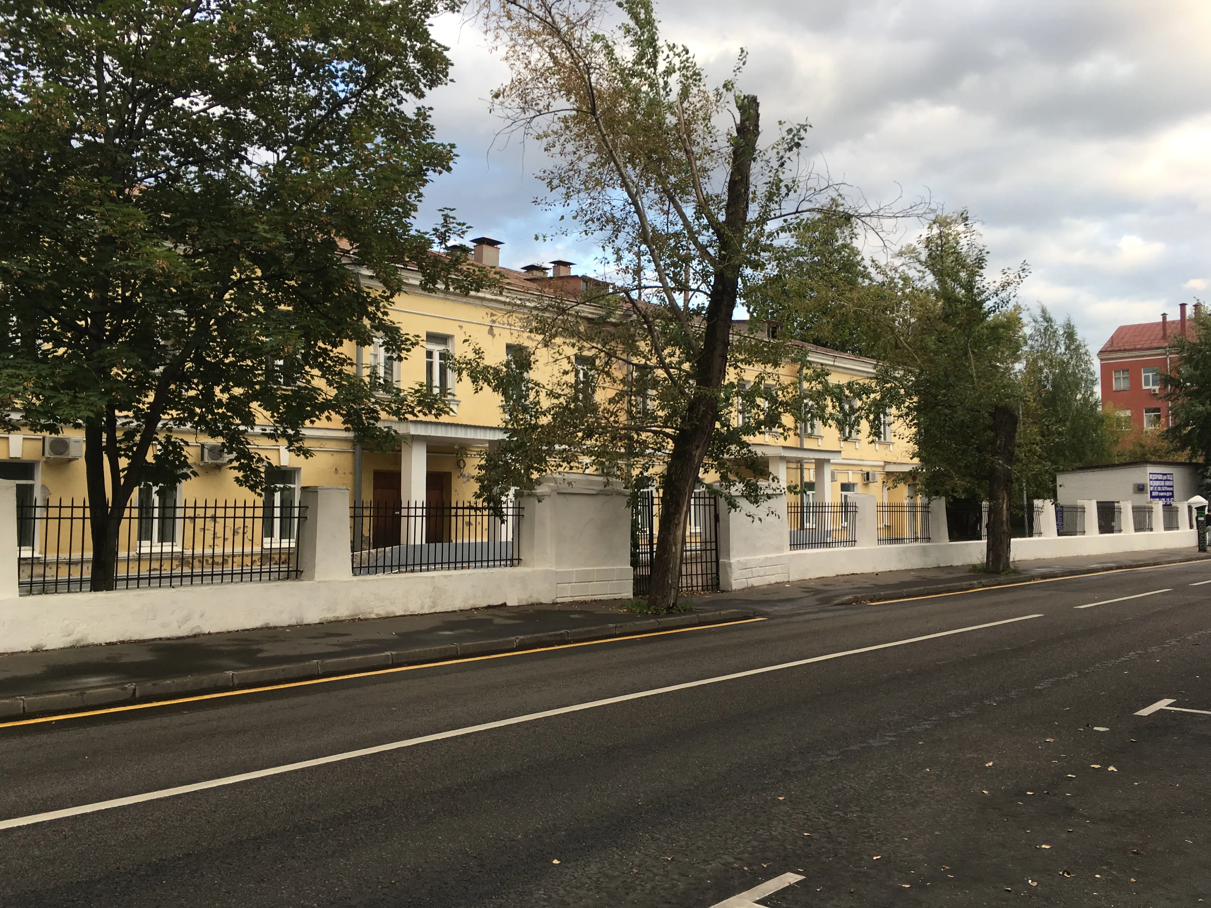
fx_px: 1015
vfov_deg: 48.2
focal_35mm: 29
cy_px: 454
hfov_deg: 61.7
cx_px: 606
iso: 25
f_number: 2.2
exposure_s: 1/190
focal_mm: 4.15
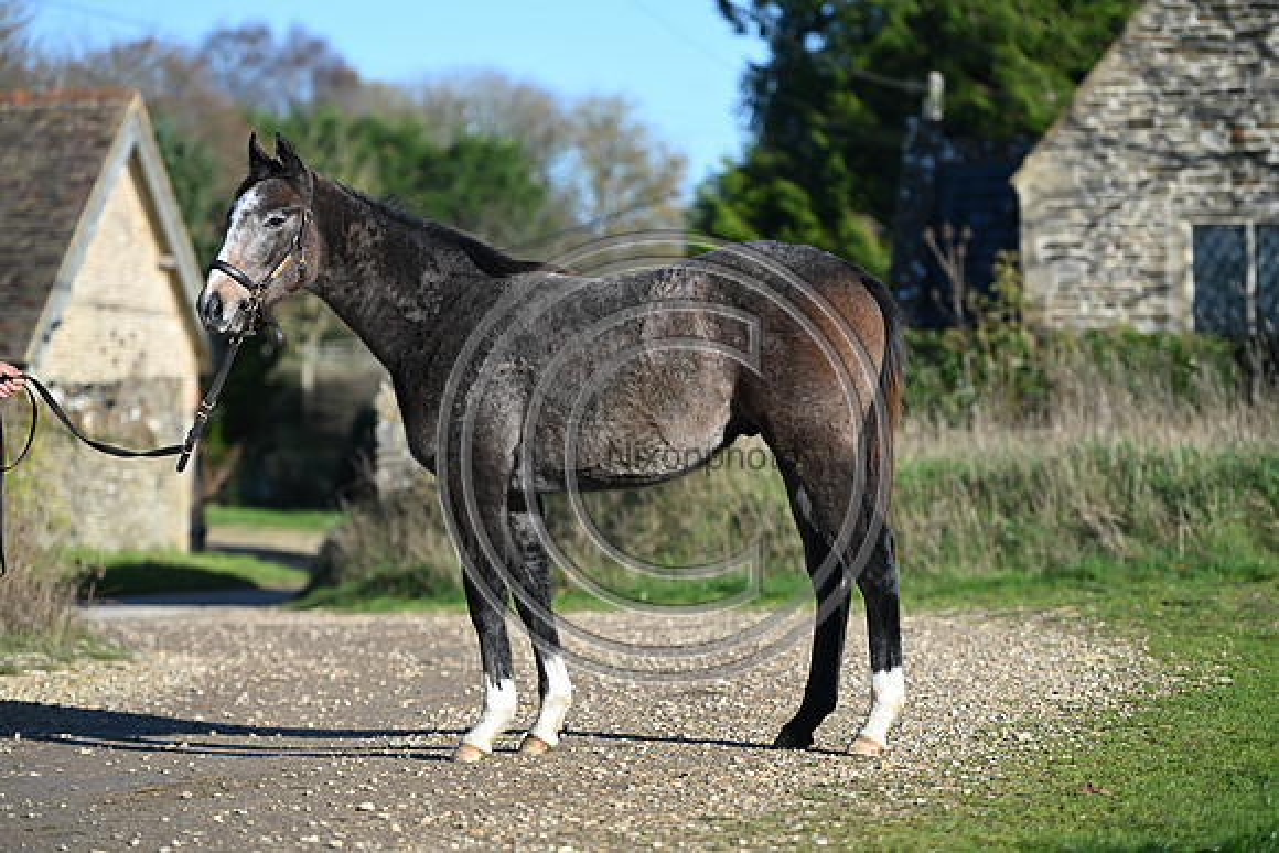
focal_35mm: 135
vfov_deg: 10.2
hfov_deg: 15.2
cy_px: 426
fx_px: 4797
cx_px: 640
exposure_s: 1/1250
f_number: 3.5
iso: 125
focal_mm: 135
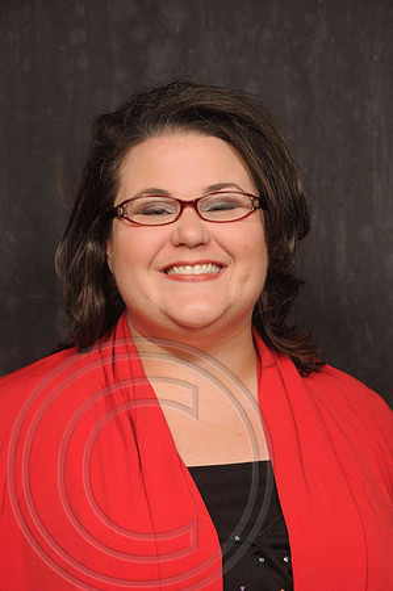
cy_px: 296
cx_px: 196
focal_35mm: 105
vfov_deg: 19.5
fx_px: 1723
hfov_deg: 13.0
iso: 200
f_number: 6.3
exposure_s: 1/60
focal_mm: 70
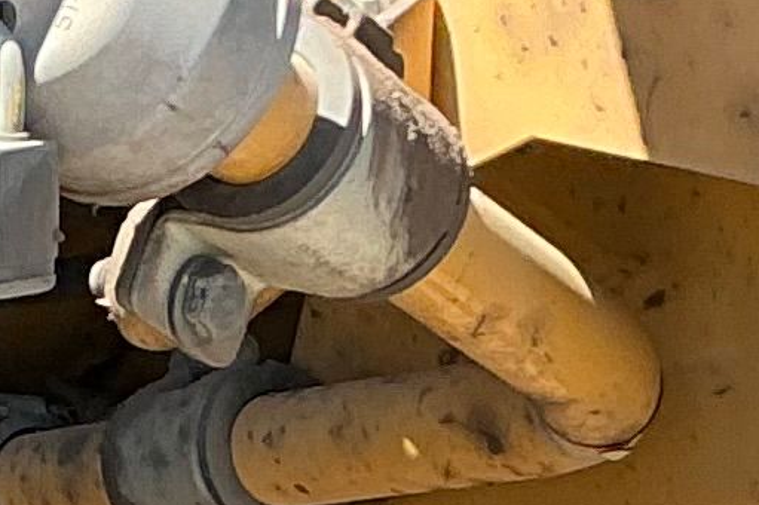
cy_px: 312
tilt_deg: -11.1
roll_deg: +1.2
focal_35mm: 230
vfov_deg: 6.0
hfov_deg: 8.7
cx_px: -477
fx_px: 4846
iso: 25
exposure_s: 1/309
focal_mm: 3
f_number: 1.8
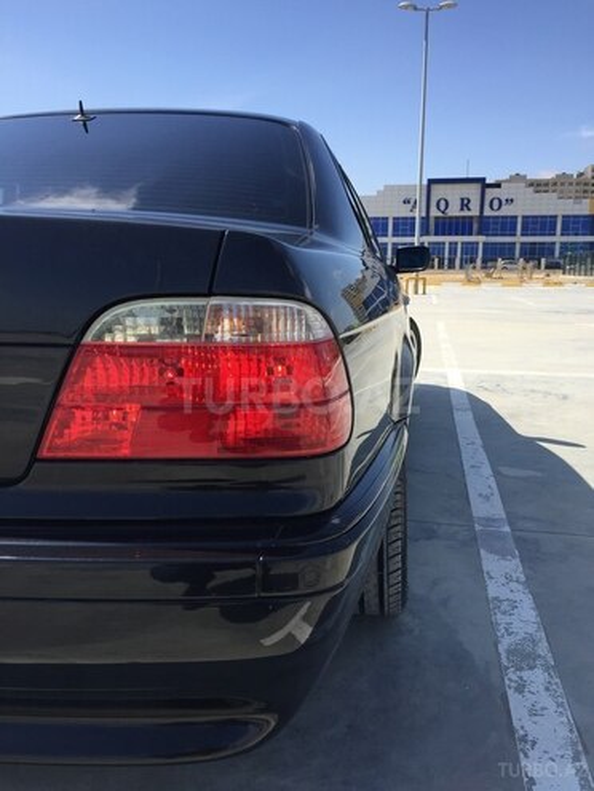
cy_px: 396
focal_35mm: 29
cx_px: 297
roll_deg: -1.0
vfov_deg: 61.7
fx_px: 664
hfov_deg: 48.2
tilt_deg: -9.0
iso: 32
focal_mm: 4.15
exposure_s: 1/2083
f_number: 2.2
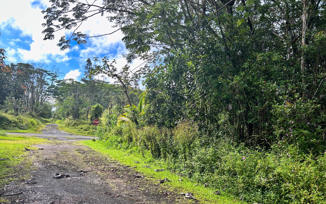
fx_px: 249
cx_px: 161
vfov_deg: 44.5
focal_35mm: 28
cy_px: 111
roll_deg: -4.5
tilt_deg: +4.2
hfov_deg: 66.5
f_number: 1.5
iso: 50
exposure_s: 1/1029
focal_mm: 5.7
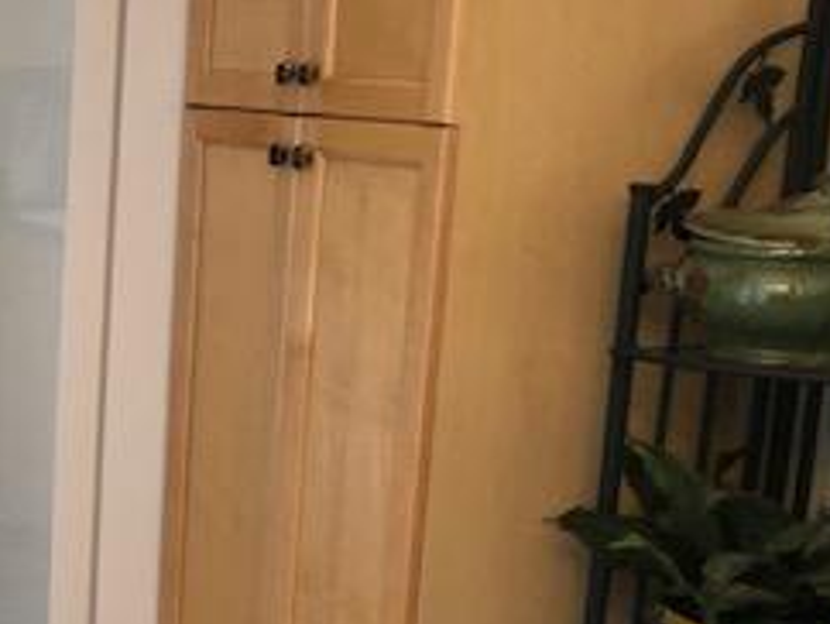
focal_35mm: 74
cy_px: 432
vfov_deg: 19.8
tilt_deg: -12.2
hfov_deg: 24.3
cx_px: -117
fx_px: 1776
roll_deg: +0.3
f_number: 1.8
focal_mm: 3.99
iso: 40
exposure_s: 1/17
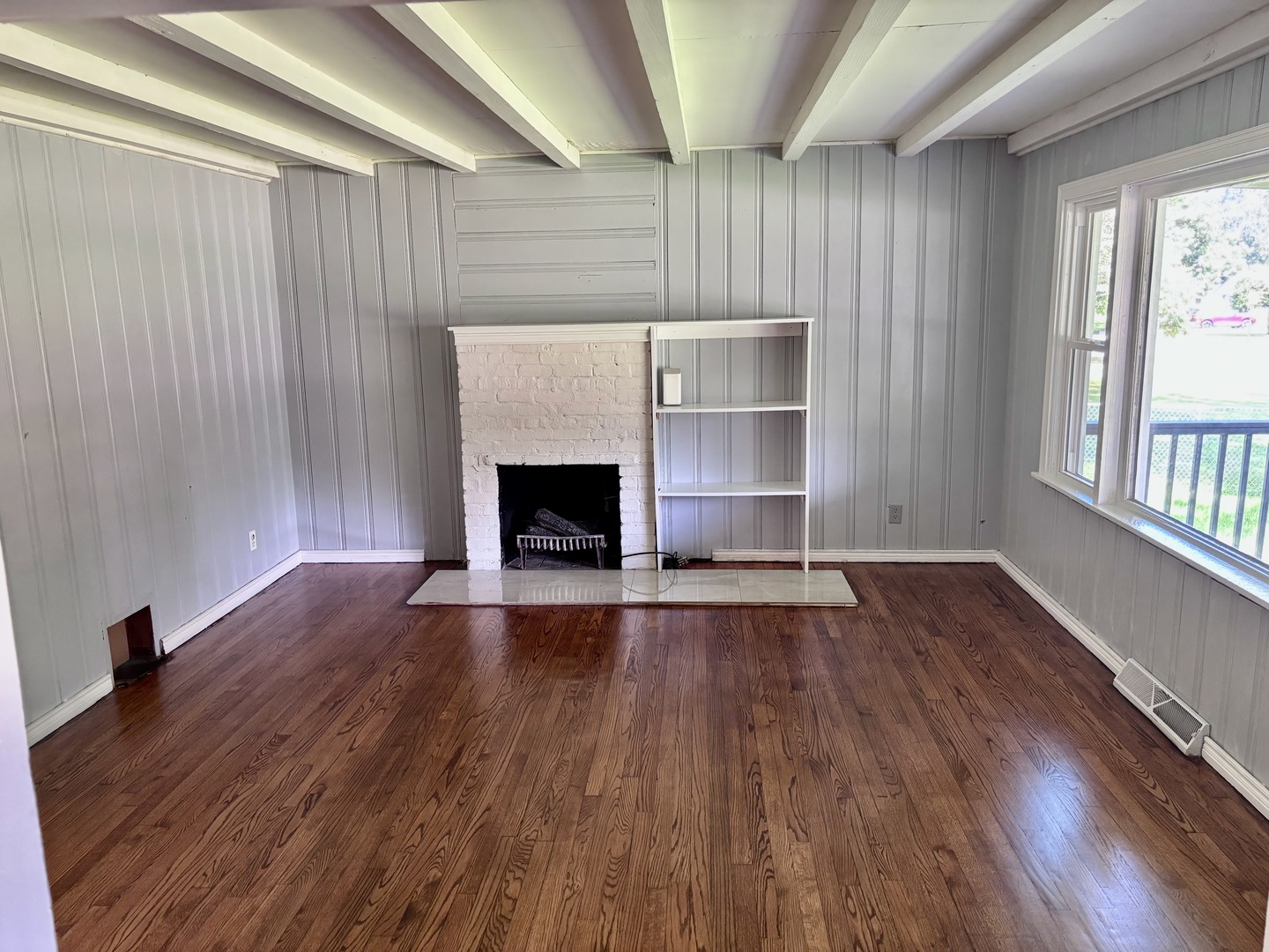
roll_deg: +0.6
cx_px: 634
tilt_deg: -11.2
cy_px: 476
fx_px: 953
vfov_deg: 53.1
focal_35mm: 26
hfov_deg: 67.3
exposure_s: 1/60
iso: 200
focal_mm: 5.96
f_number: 1.6
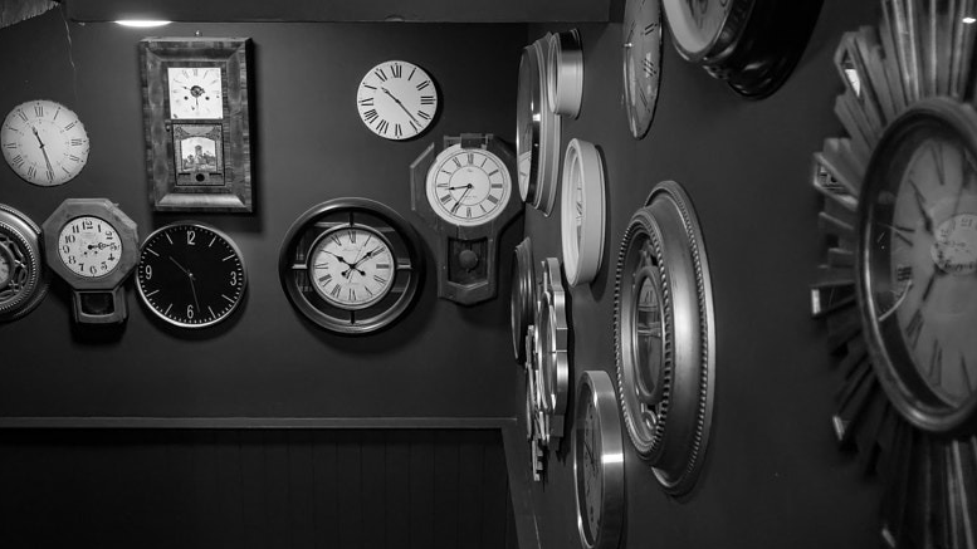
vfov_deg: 28.8
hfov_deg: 49.2
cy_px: 178
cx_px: 415
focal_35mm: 41
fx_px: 1062
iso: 2000
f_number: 2.8
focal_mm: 19
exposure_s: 1/60
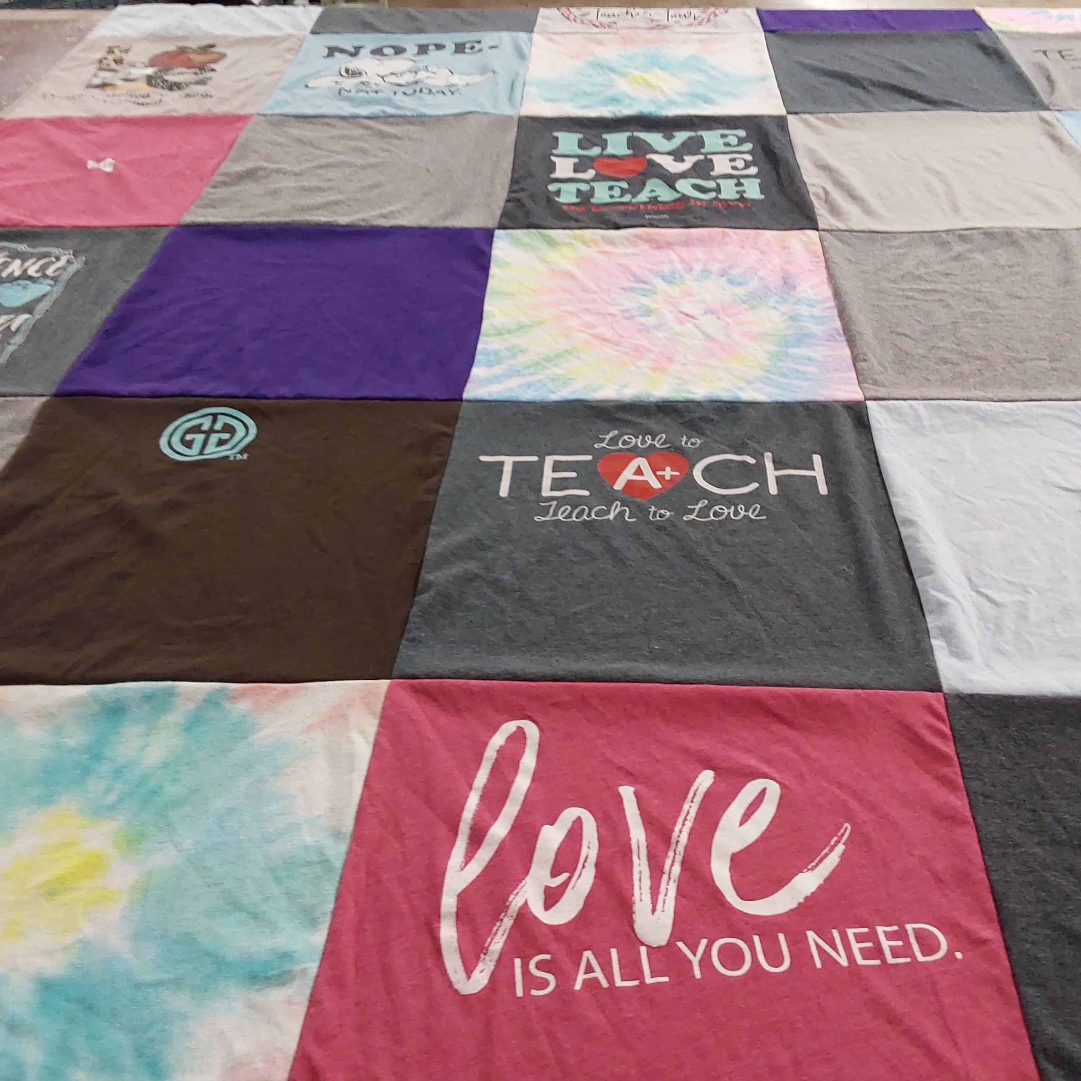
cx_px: 634
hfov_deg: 48.2
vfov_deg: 48.4
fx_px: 1201
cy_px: 549
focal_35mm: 34
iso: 125
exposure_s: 1/60
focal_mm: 2.91
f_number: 1.9
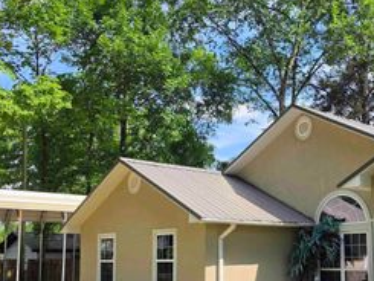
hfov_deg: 39.0
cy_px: 202
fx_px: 508
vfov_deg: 30.5
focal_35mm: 47
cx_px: 296
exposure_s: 1/4887
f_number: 1.4
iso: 64
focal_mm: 6.5
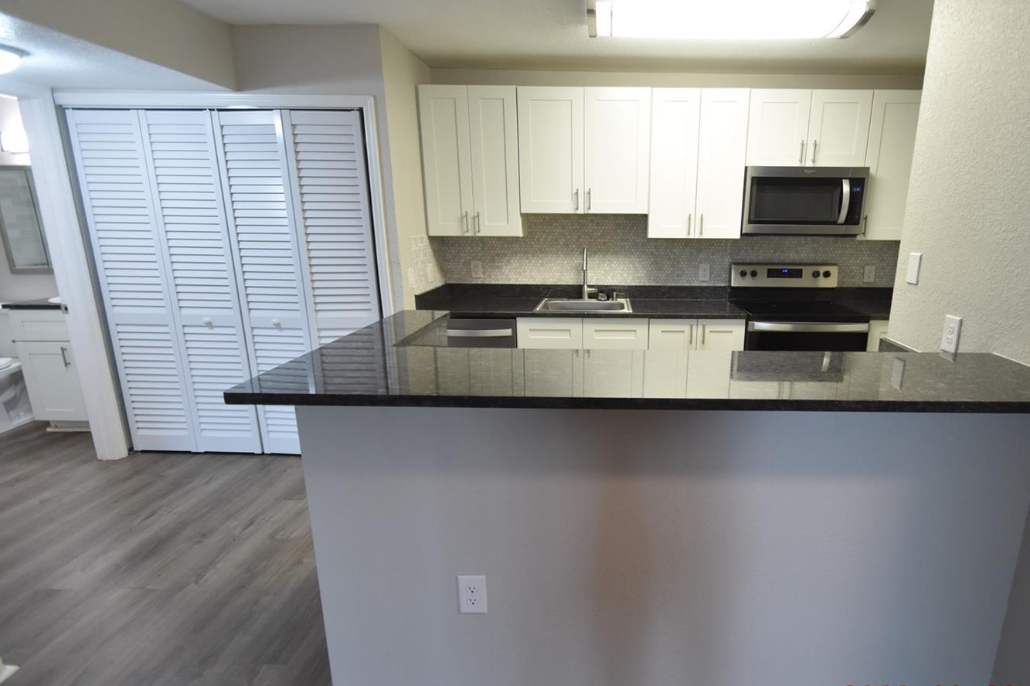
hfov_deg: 89.0
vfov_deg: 67.4
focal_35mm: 18
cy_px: 349
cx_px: 614
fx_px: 515
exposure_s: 1/60
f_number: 4
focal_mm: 10
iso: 800
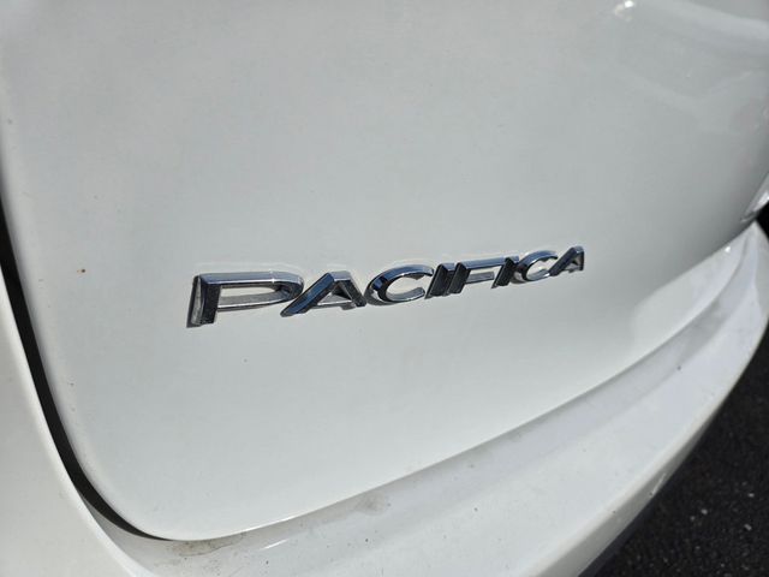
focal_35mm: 23
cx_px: 384
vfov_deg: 58.9
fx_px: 511
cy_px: 288
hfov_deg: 73.9
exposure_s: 1/3493
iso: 25
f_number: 1.8
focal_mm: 5.4
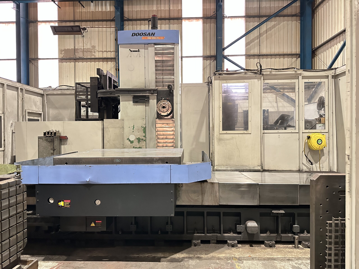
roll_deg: +0.3
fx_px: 249
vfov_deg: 56.8
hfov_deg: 71.6
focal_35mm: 24
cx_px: 180
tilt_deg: -0.5
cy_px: 134
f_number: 1.78
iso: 640
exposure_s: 1/33
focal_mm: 6.86
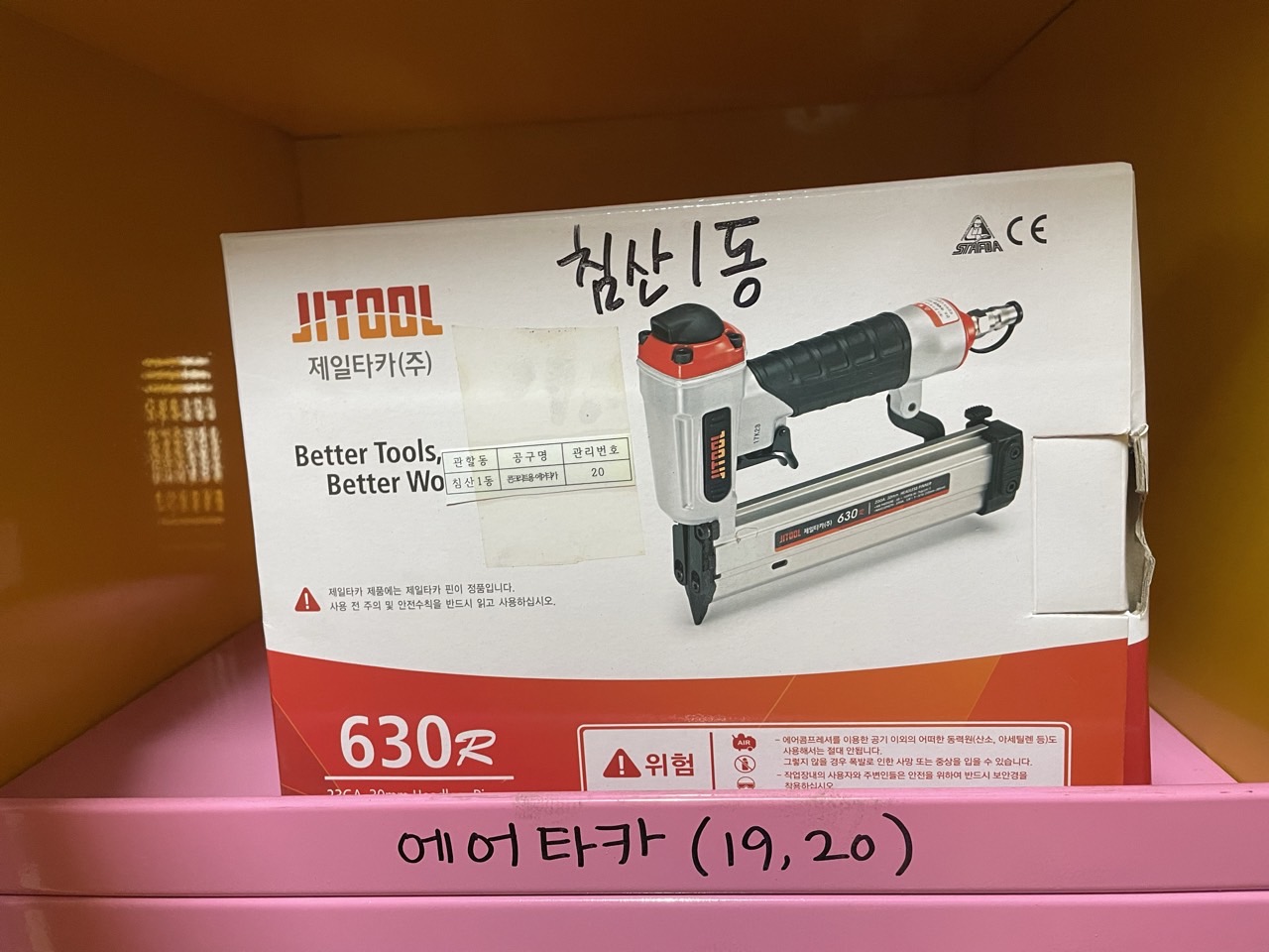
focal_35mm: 26
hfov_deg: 67.3
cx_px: 634
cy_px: 476
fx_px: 953
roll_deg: +3.5
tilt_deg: -5.3
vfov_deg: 53.1
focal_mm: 4.2
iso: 200
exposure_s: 1/60
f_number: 1.6
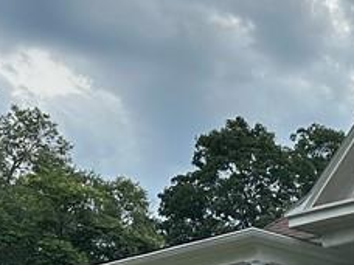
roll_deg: -0.2
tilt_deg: +6.4
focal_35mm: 108
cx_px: 711
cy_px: 384
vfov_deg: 13.0
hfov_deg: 14.9
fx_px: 1104
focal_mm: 6.86
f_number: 1.78
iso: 80
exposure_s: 1/1062
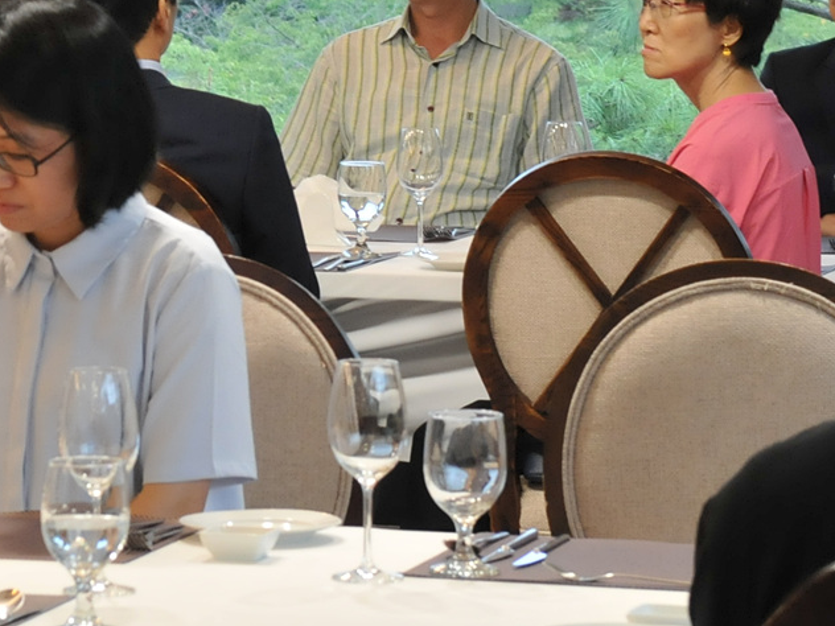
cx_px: 139
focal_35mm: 226
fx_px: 5460
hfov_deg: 8.7
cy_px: -122
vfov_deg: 6.5
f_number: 7.1
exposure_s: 1/30
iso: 900
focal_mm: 55
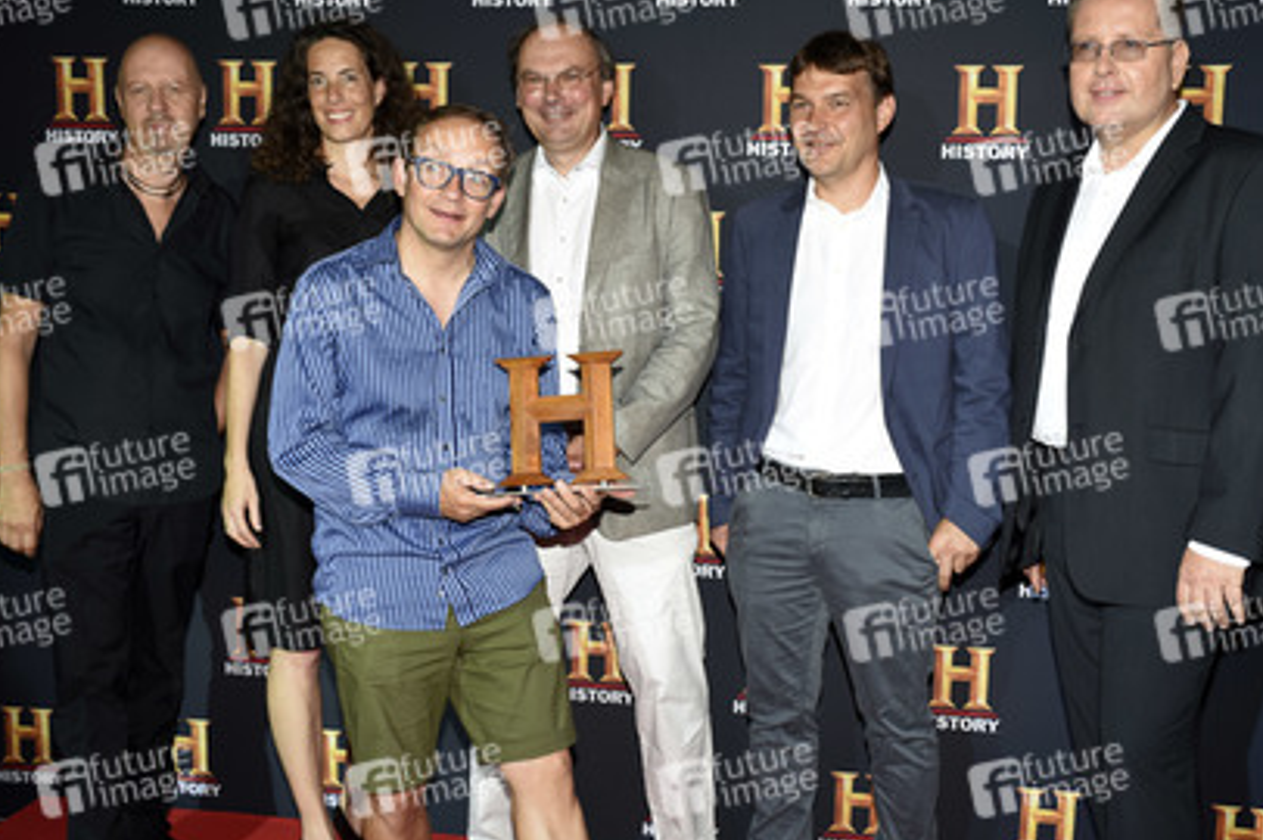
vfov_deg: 33.3
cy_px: 392
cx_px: 655
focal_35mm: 40
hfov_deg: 48.5
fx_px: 1402
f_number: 4.5
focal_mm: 24
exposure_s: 1/125
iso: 160
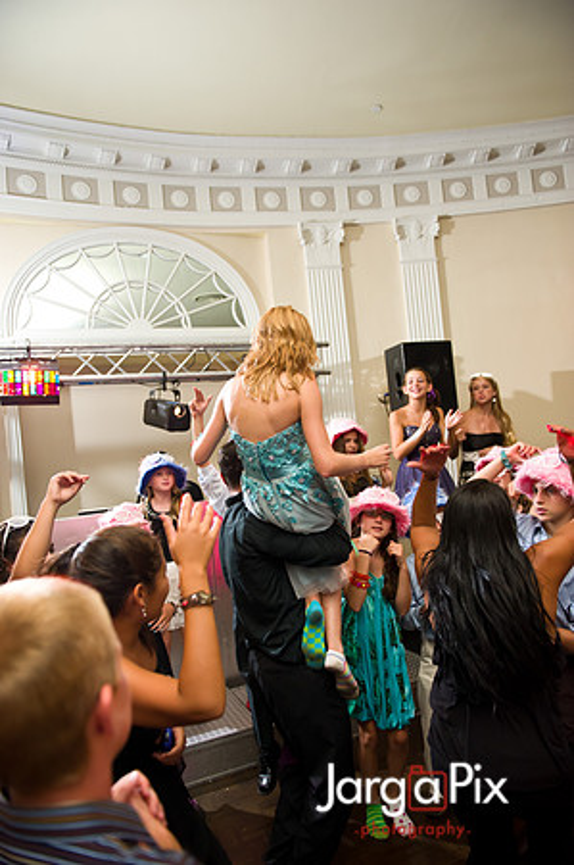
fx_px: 575
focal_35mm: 24
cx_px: 287
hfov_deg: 53.0
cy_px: 432
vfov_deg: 73.8
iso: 1600
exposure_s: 1/125
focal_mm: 24
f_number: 3.2
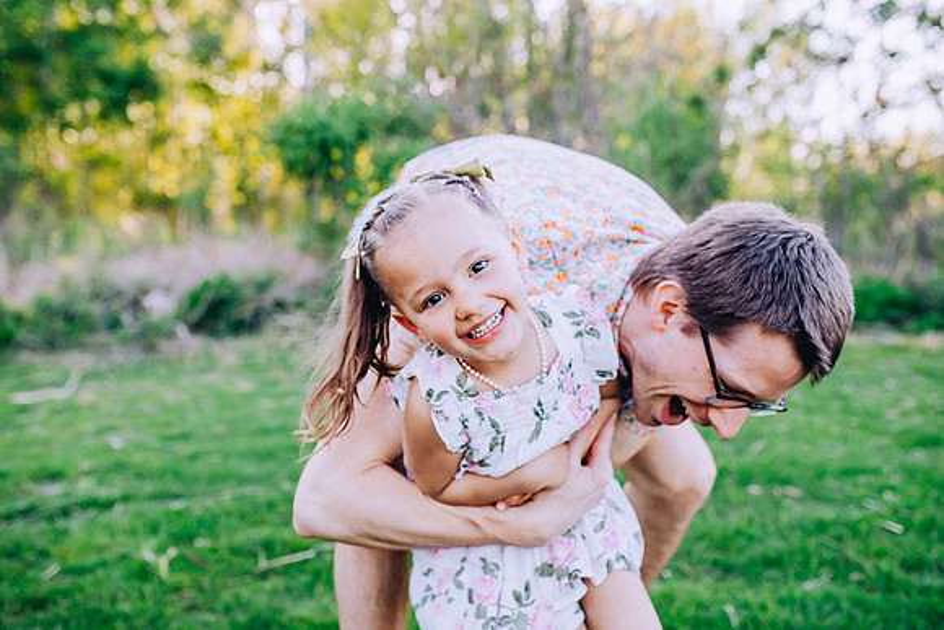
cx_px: 472
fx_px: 918
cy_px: 315
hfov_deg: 54.4
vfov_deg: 37.9
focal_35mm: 35
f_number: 3.2
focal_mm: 35
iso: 160
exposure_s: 1/500
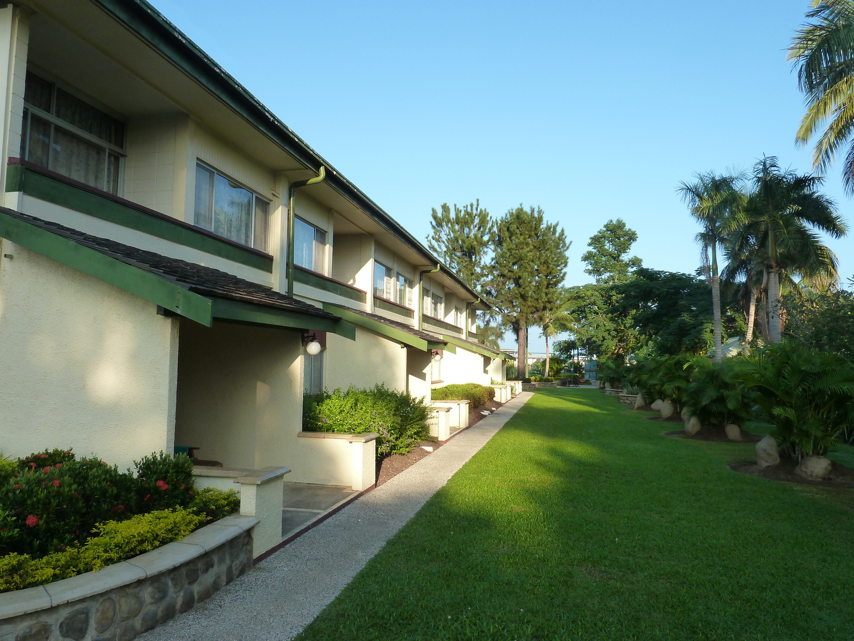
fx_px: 617
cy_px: 320
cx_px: 427
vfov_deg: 54.9
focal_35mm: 25
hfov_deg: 69.4
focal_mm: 4.1
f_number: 4
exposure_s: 1/250
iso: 125
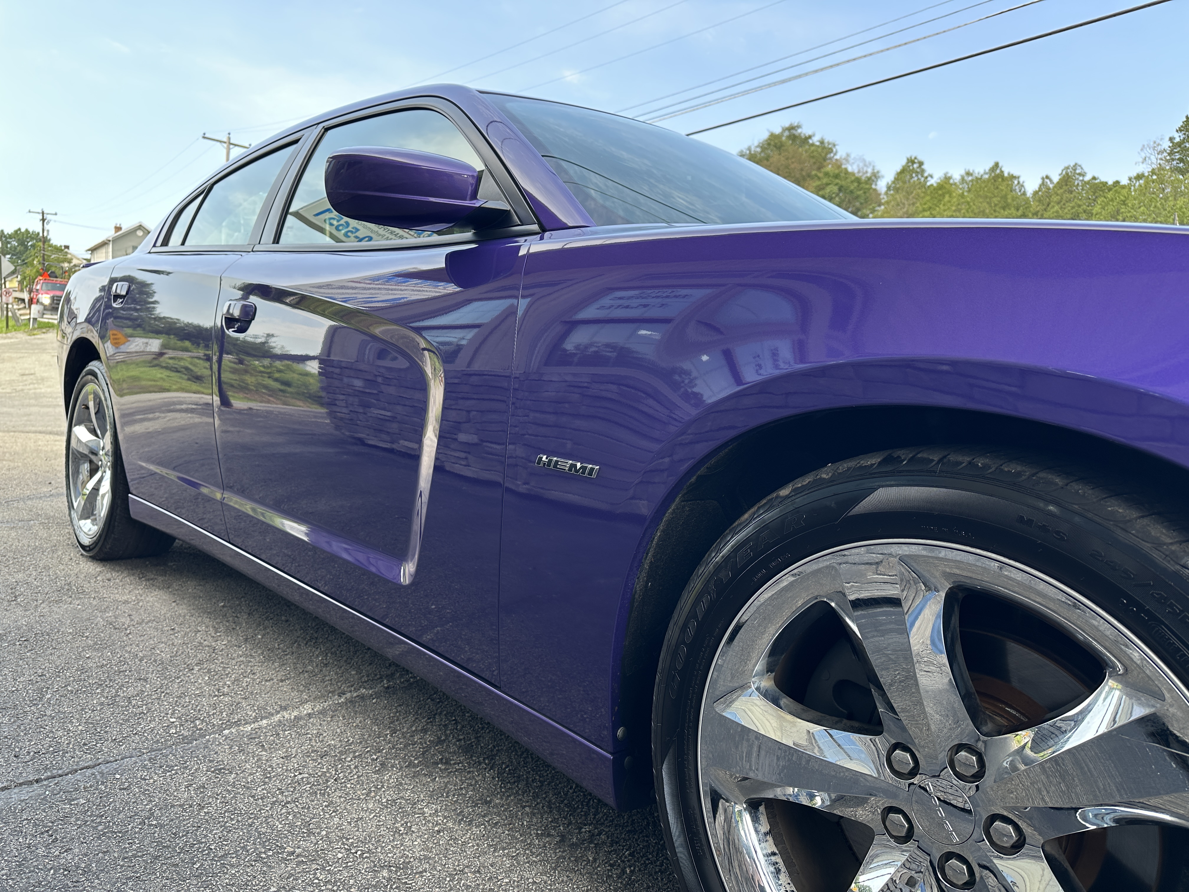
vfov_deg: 56.8
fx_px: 824
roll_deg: -2.7
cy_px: 446
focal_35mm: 24
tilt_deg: -3.9
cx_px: 594
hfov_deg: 71.6
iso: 80
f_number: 1.78
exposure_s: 1/381
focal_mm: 6.86
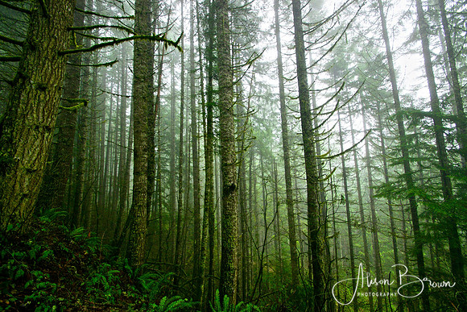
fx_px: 195
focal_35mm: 15
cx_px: 234
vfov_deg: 77.4
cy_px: 156
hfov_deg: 100.4
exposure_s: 1/40
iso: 200
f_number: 5
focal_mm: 10
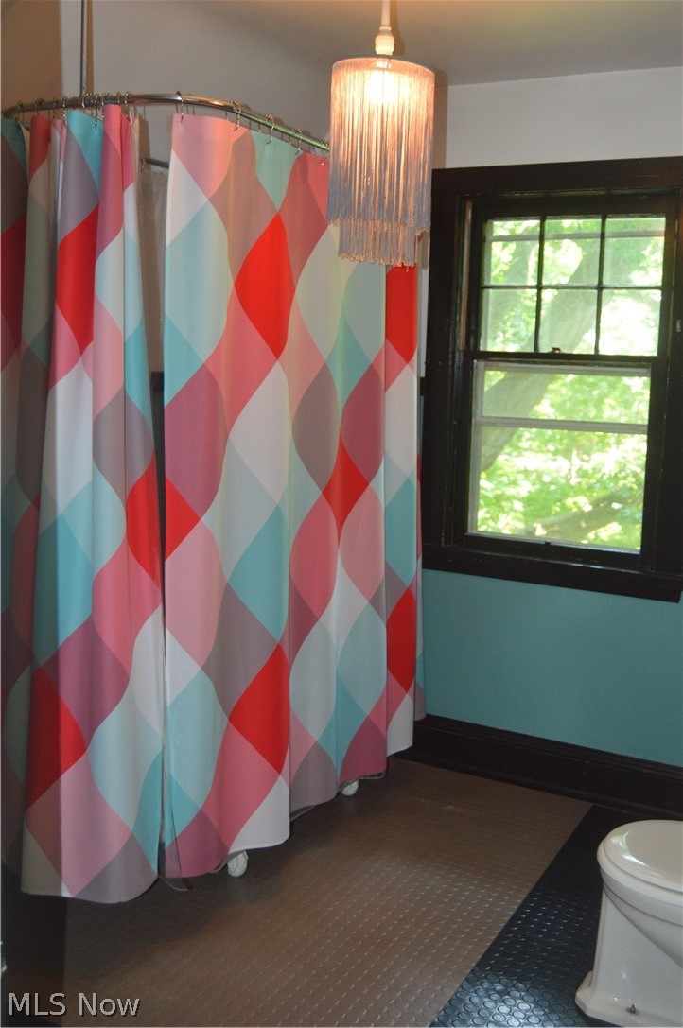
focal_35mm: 36
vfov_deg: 53.2
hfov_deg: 36.8
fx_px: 1027
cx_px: 342
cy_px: 514
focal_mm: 24
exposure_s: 1/60
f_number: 3.8
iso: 1000
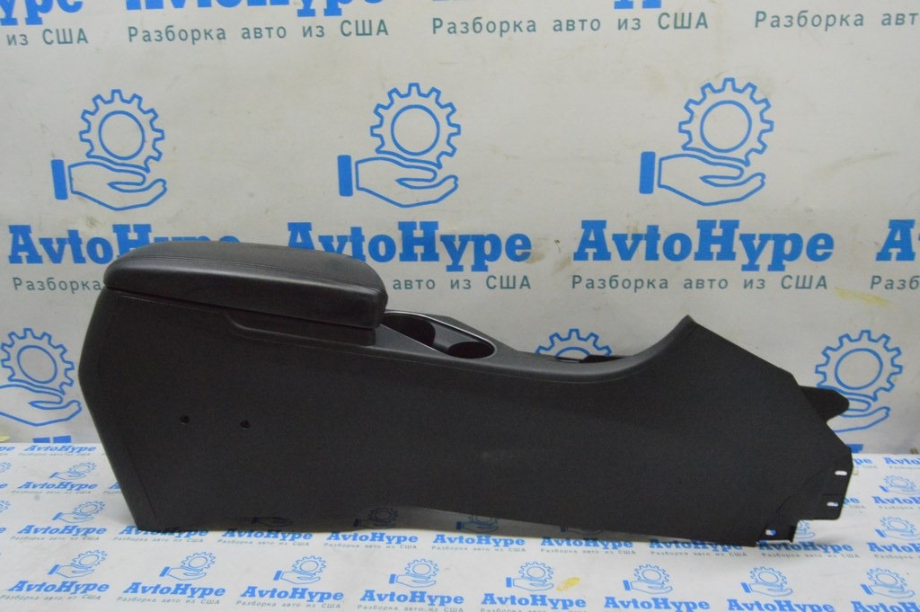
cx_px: 460
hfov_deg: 67.4
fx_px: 689
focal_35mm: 27
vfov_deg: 47.9
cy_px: 306
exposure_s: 1/20
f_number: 20
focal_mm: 18
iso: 6400
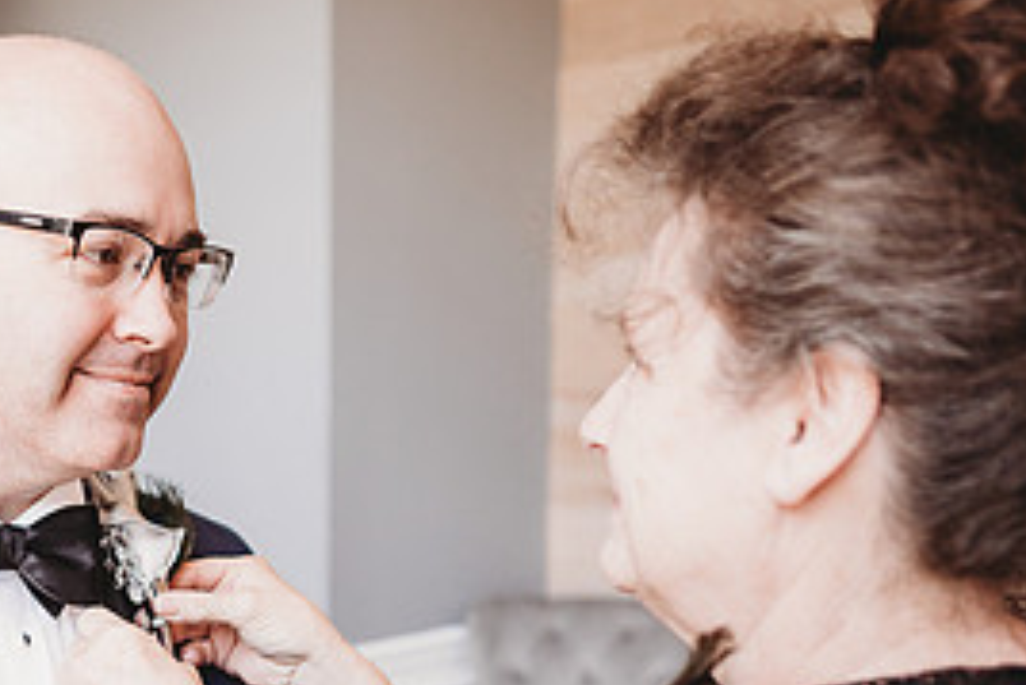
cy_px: 637
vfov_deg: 25.1
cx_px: 130
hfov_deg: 36.2
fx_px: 1483
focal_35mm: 52
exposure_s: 1/320
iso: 400
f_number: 1.8
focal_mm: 24
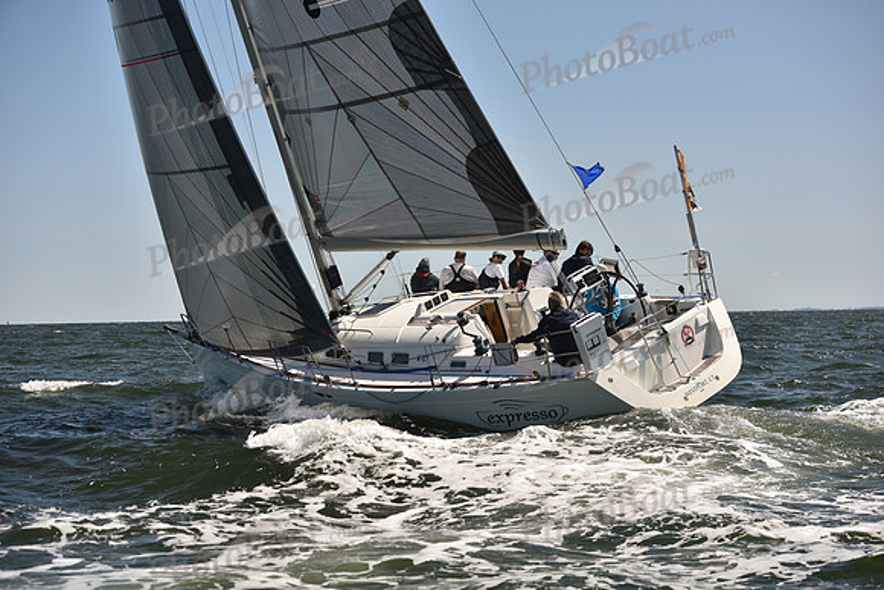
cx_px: 442
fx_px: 1719
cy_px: 295
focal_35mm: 70
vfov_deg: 19.5
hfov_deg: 28.8
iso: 250
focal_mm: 70
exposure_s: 1/1250
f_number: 4.5
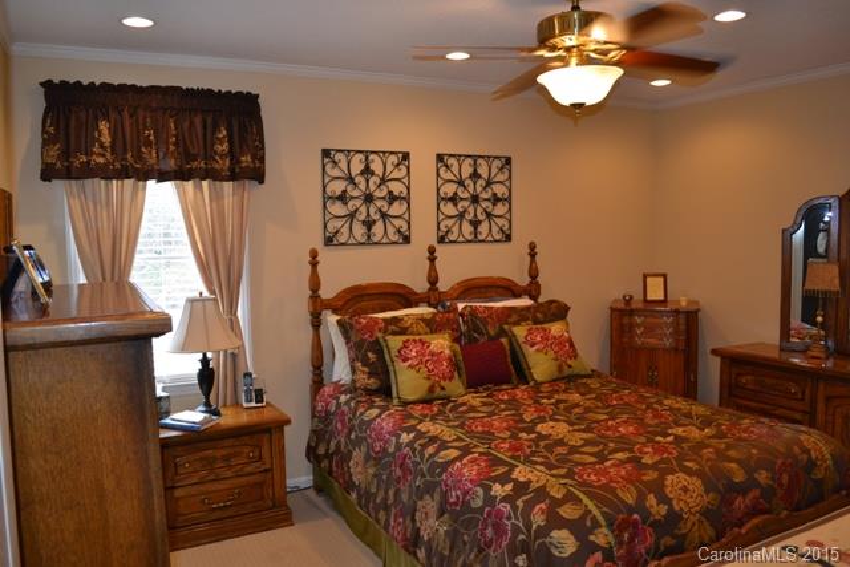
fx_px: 638
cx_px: 425
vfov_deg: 48.0
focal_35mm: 27
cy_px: 284
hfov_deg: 67.4
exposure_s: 1/60
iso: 400
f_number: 3.5
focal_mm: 18
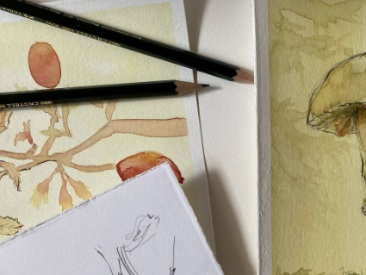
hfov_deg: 34.3
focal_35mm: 55
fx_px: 582
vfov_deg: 25.3
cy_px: 273
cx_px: 270
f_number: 1.8
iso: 64
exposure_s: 1/121
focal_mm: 4.2
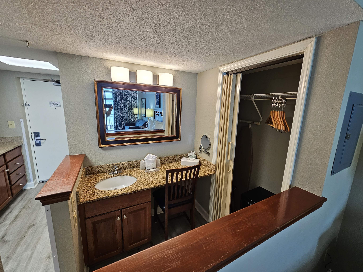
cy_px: 136
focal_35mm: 13
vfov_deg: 89.9
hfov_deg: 106.2
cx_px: 182
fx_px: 136
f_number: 2.2
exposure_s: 1/60
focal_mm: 2.2
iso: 100
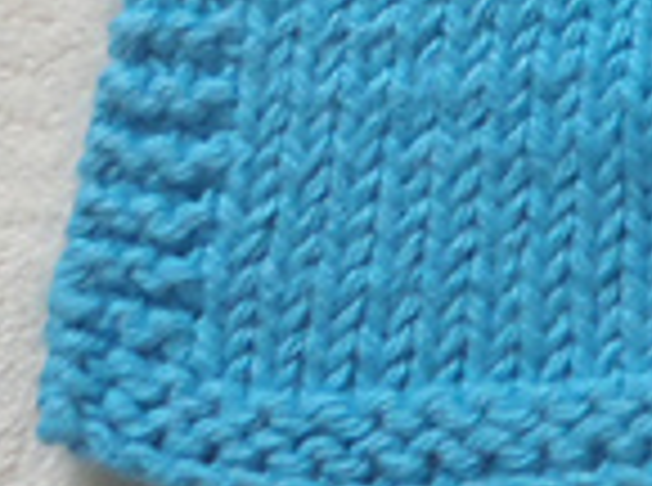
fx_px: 2330
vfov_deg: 11.1
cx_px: 1102
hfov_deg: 14.4
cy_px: -378
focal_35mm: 124
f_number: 3.5
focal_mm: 5
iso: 200
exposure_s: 1/15
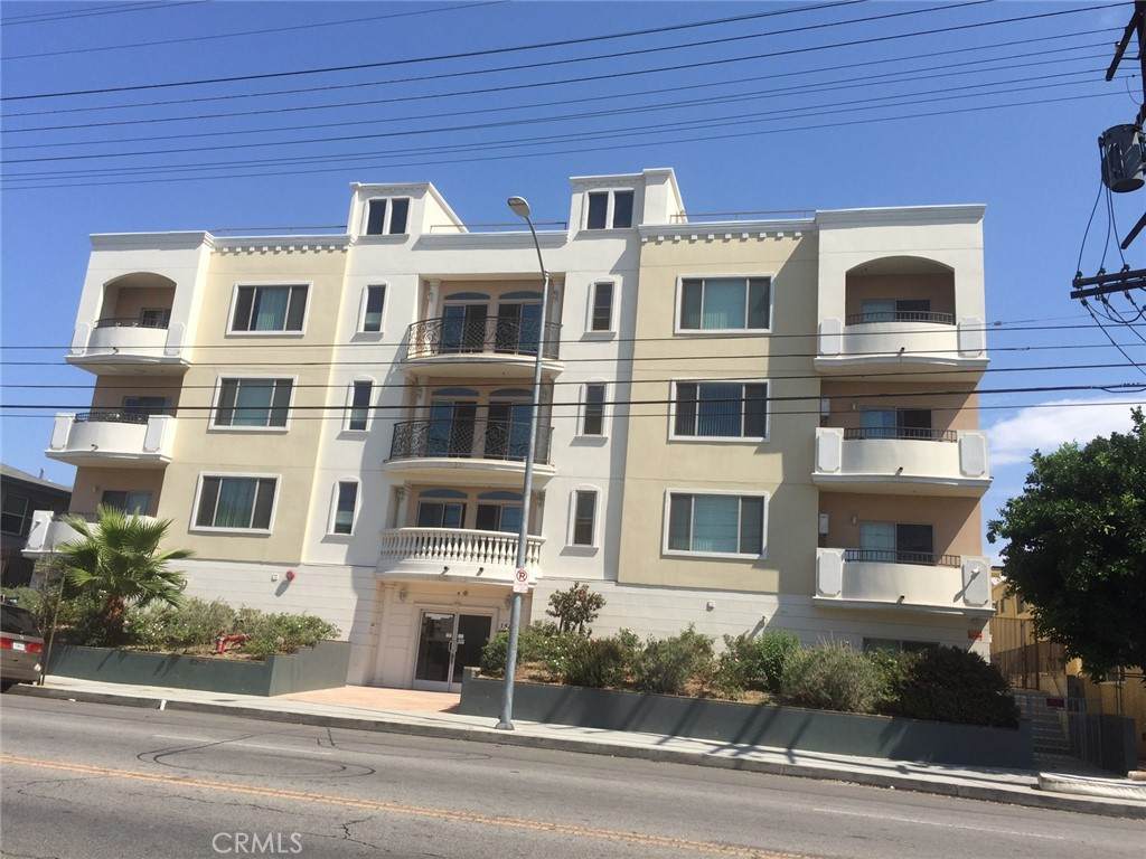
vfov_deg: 48.2
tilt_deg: +14.9
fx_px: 960
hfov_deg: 61.7
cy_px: 430
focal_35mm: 29
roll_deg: -5.3
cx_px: 573
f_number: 2.2
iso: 32
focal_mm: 4.15
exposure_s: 1/2198
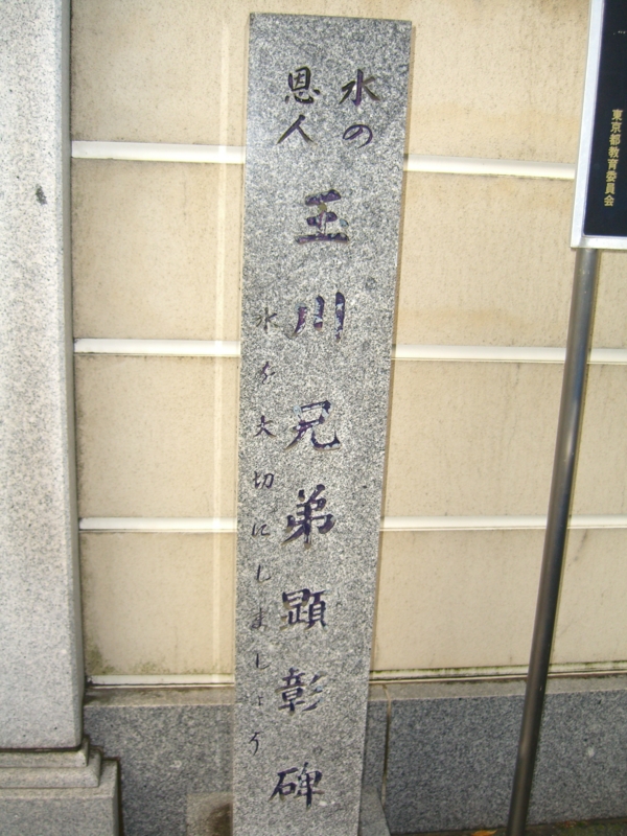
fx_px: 918
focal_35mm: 38
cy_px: 418
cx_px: 314
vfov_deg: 49.0
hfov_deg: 37.7
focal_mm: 7.9
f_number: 2.8
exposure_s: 1/80
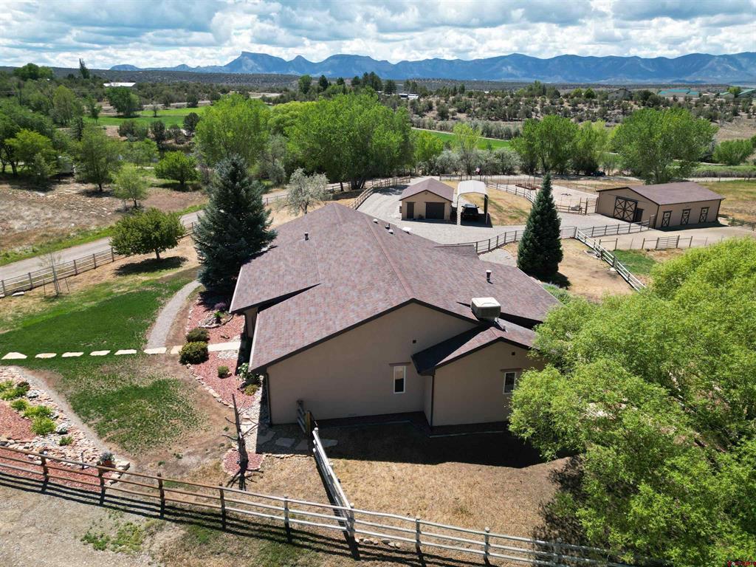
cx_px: 378
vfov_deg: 56.8
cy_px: 284
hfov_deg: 71.6
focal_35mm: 24
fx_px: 524
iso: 150
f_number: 1.7
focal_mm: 6.72
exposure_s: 1/2500
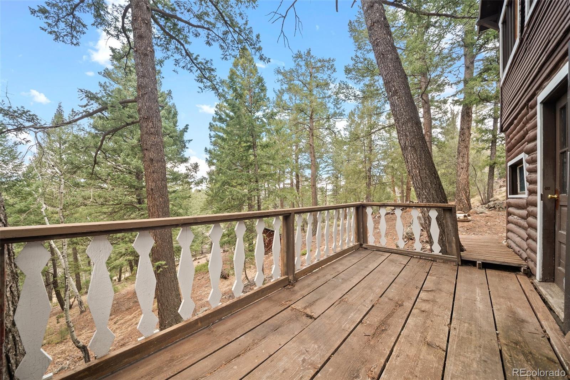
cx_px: 285
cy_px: 190
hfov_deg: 112.6
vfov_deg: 90.0
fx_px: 190
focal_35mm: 12
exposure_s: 1/40
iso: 400
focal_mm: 12
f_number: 7.1
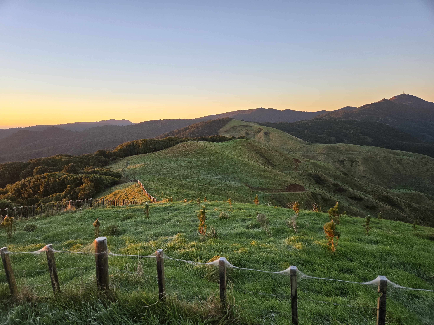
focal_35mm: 23
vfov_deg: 58.9
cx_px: 217
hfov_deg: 73.9
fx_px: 288
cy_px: 162
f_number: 1.8
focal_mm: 5.4
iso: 100
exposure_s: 1/508
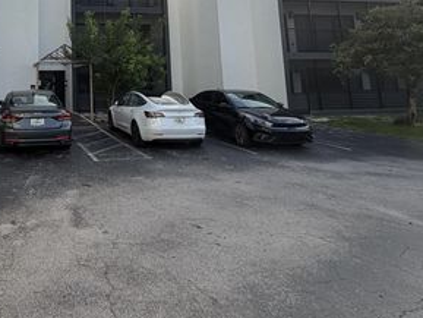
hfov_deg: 53.5
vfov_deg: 41.3
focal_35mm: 31
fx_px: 379
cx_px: 72
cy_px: 22
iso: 40
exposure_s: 1/535
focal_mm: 2.22
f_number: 2.2
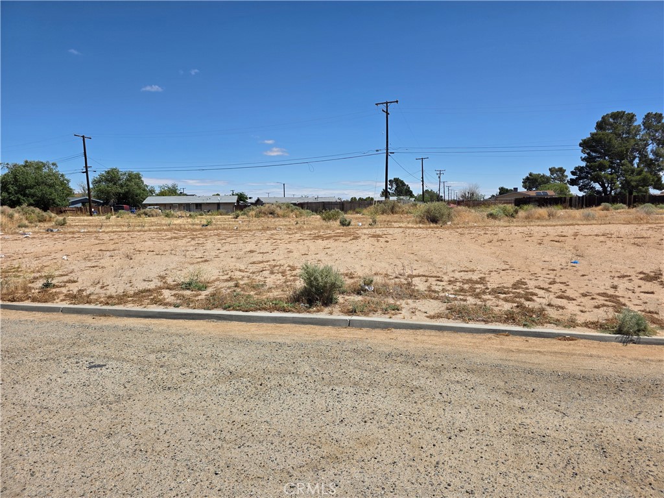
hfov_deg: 73.9
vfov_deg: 58.9
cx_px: 332
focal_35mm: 23
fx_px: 441
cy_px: 249
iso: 64
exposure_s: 1/7944
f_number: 1.7
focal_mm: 6.3
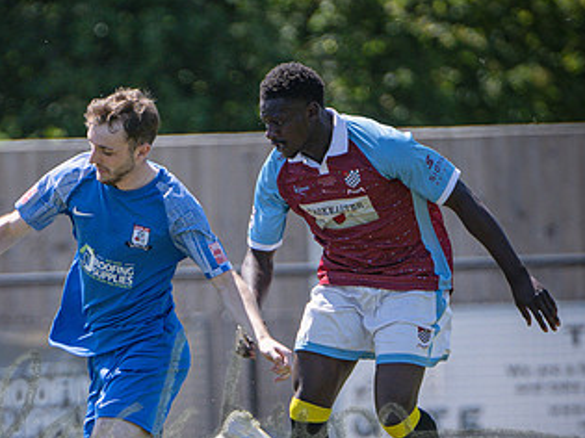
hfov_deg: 1.6
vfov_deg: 1.2
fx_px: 20931
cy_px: 351
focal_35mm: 1239
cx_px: 101
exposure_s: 1/1600
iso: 400
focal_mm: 400
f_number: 4
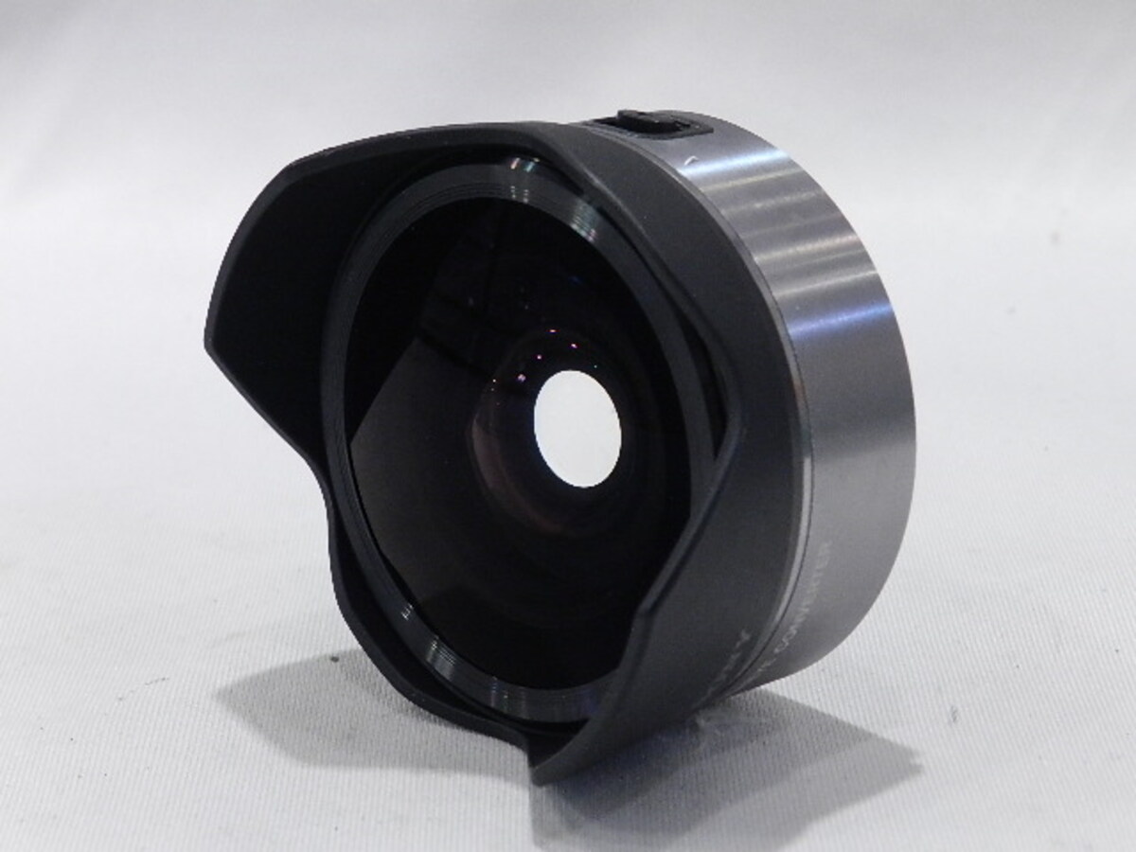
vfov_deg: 17.6
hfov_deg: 23.3
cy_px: 426
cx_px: 568
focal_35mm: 84
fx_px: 2757
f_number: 4.4
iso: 800
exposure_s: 1/60
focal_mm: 14.9
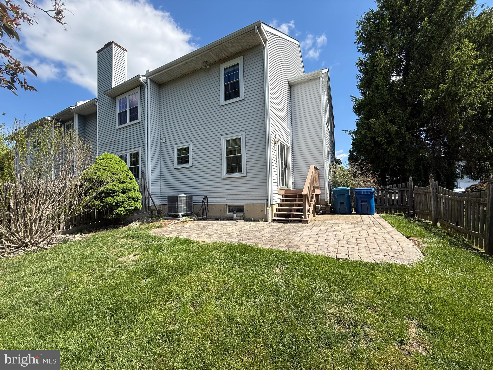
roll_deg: +1.4
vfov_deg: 85.7
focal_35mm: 14
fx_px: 199
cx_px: 246
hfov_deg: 102.1
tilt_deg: +3.9
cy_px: 185
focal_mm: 2.22
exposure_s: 1/1497
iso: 50
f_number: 2.2
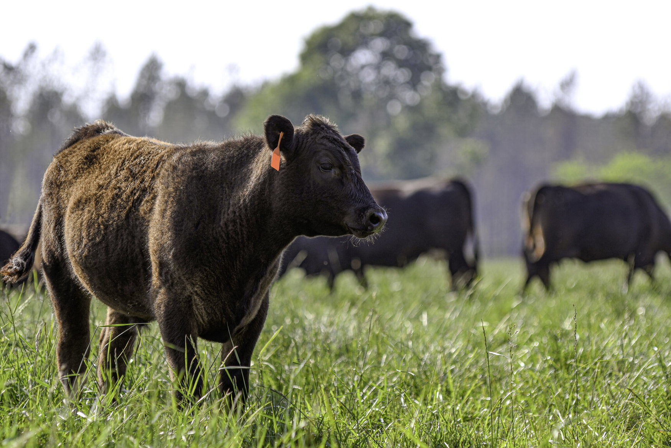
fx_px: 3914
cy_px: 224
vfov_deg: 6.5
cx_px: 336
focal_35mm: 210
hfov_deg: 9.8
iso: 160
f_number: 3.2
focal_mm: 140
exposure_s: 1/1250
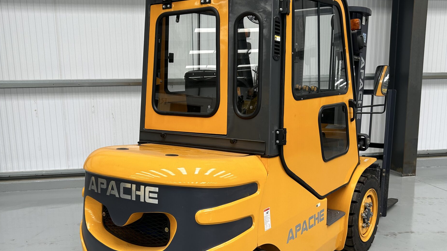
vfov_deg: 30.2
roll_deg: +1.3
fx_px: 462
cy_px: 166
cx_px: 220
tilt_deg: -10.6
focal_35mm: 39
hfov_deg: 51.6
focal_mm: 5.7
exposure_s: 1/121
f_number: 1.5
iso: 40
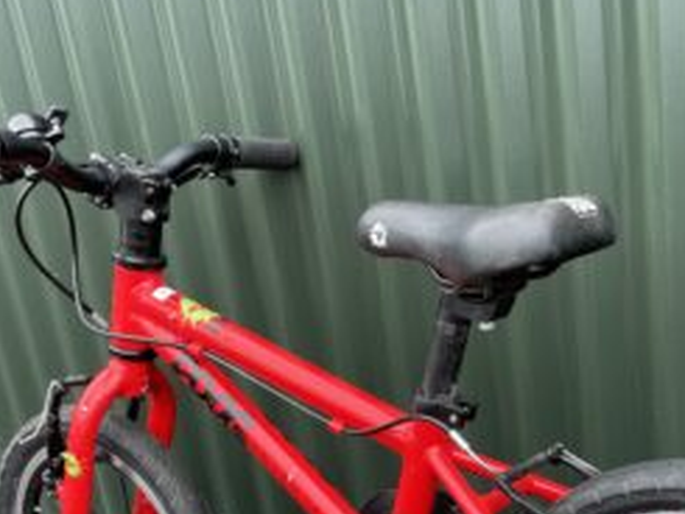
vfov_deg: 27.5
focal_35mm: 51
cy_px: 467
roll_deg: +7.1
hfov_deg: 37.0
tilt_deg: -23.4
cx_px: 467
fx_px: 1010
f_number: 1.6
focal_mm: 4.2
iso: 32
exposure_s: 1/223
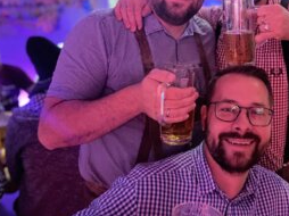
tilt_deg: -9.5
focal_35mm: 41
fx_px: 342
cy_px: 51
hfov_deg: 44.5
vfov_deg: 34.3
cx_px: 212
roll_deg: +0.8
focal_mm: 5.1
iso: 1000
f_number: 1.6
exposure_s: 1/17
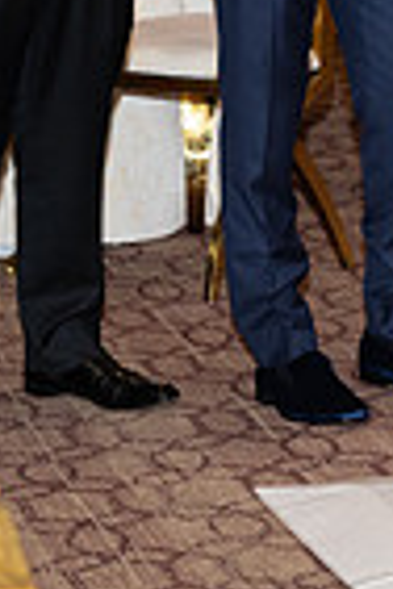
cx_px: 870
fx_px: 3504
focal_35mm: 214
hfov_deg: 6.2
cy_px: -161
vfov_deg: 9.5
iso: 800
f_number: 5.6
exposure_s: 1/100
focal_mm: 52
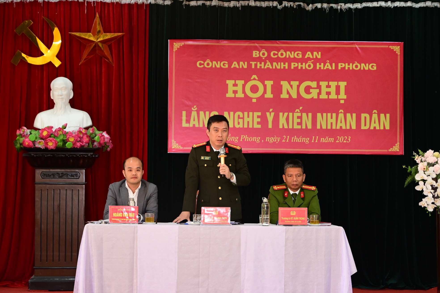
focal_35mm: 93
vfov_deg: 14.7
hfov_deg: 21.9
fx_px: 1137
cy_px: 146
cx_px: 220
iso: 1600
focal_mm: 62
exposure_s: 1/200
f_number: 5.3
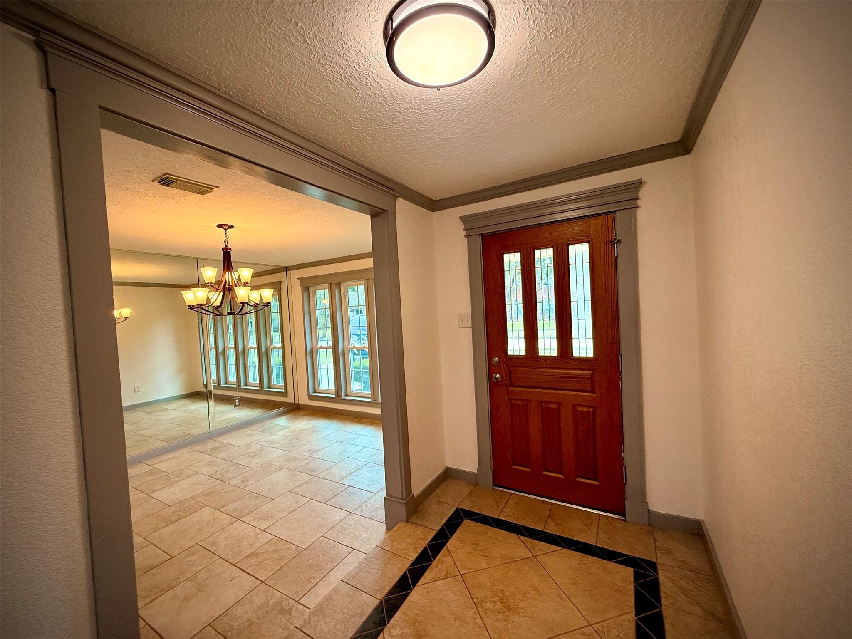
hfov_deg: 102.1
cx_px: 426
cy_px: 320
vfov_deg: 85.7
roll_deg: +3.7
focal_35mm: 14
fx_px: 345
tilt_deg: -2.0
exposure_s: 1/120
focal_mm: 2.22
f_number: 2.2
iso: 160
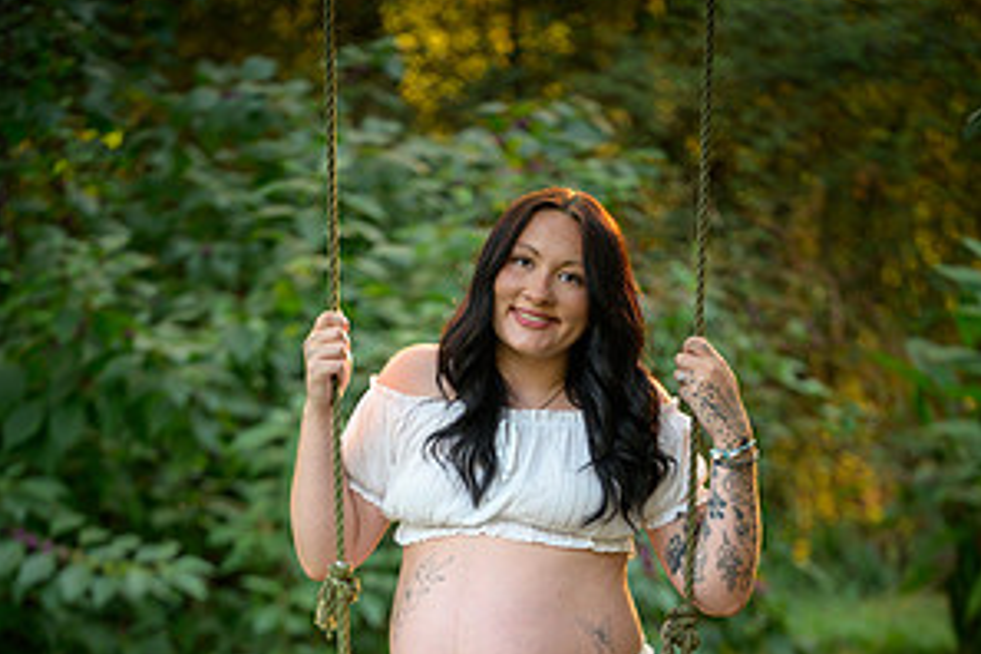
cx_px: 489
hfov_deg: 12.9
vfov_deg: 8.6
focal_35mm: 159
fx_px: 4332
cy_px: 717
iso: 720
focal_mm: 105
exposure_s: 1/125
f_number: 2.8
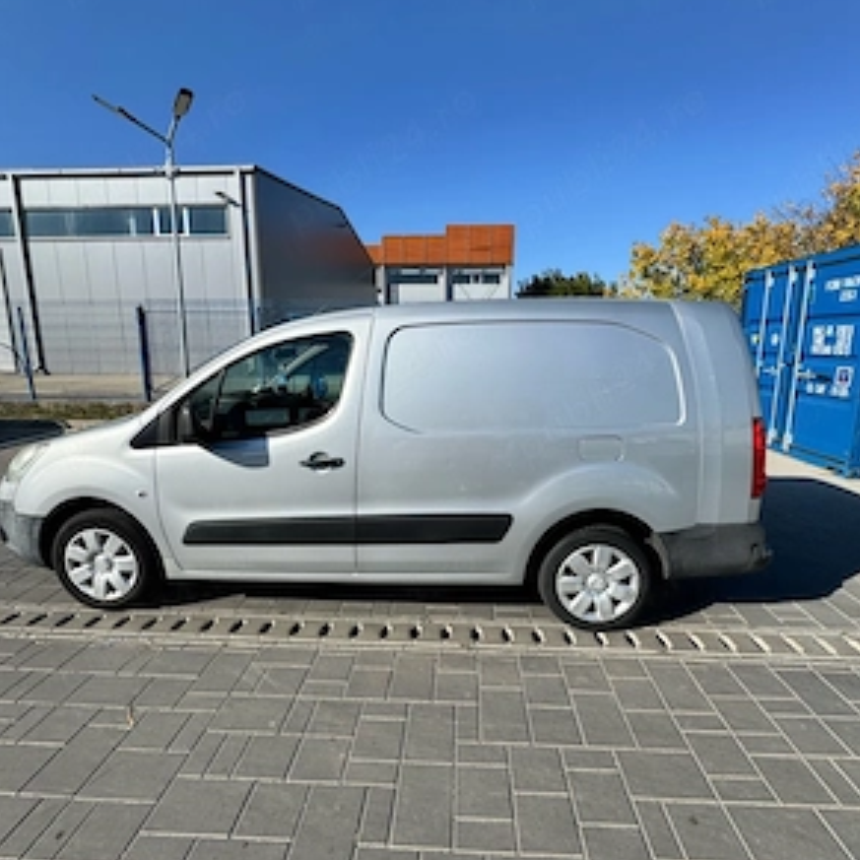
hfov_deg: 84.0
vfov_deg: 84.0
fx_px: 478
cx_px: 440
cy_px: 426
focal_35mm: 17
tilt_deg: -8.8
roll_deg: -1.8
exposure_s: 1/2494
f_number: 2.2
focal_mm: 2.22
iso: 50
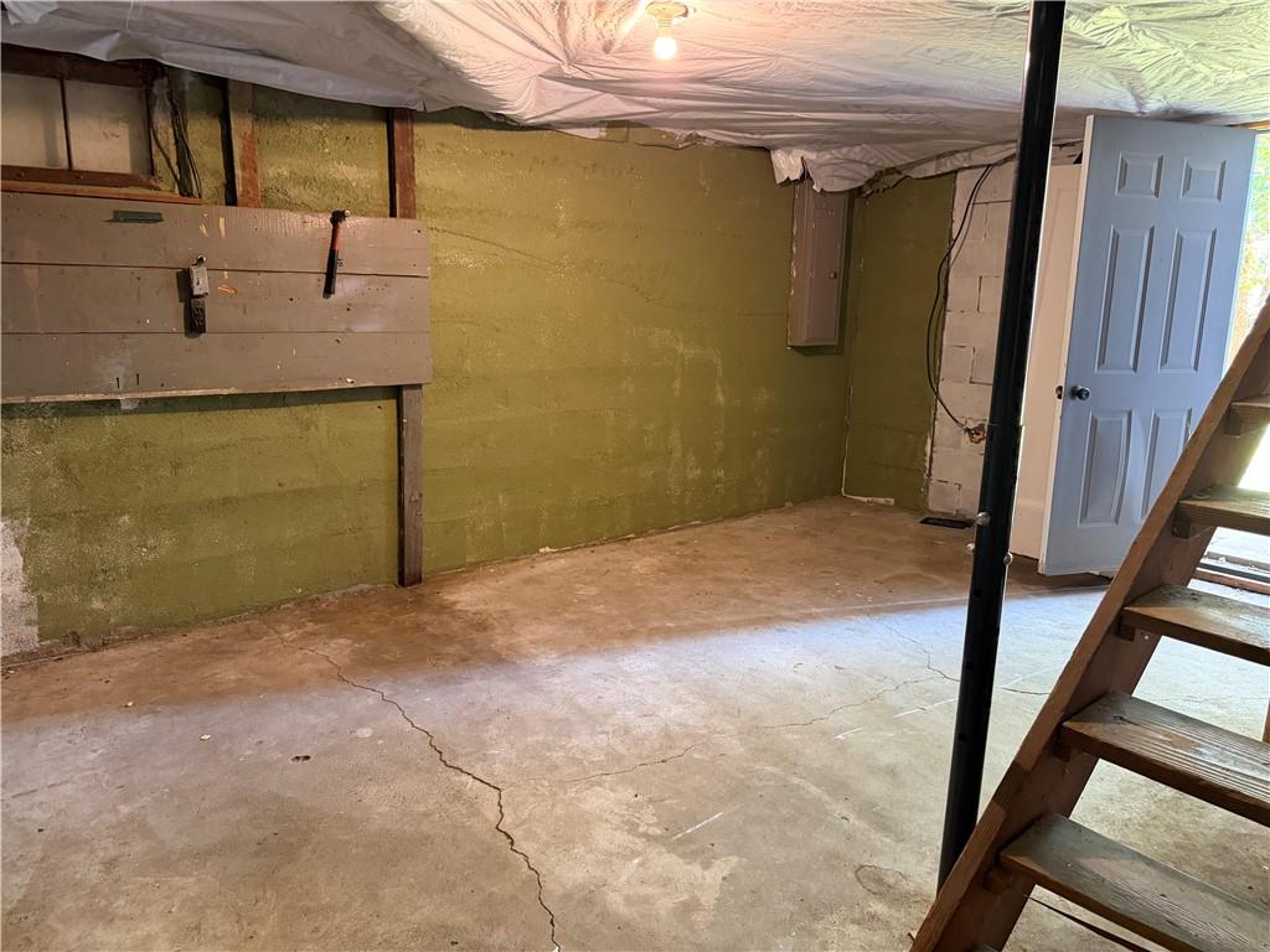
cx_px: 635
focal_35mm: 24
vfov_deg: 56.8
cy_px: 476
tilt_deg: -12.1
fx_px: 881
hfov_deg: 71.6
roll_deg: -0.5
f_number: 1.78
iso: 640
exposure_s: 1/40
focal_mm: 6.76
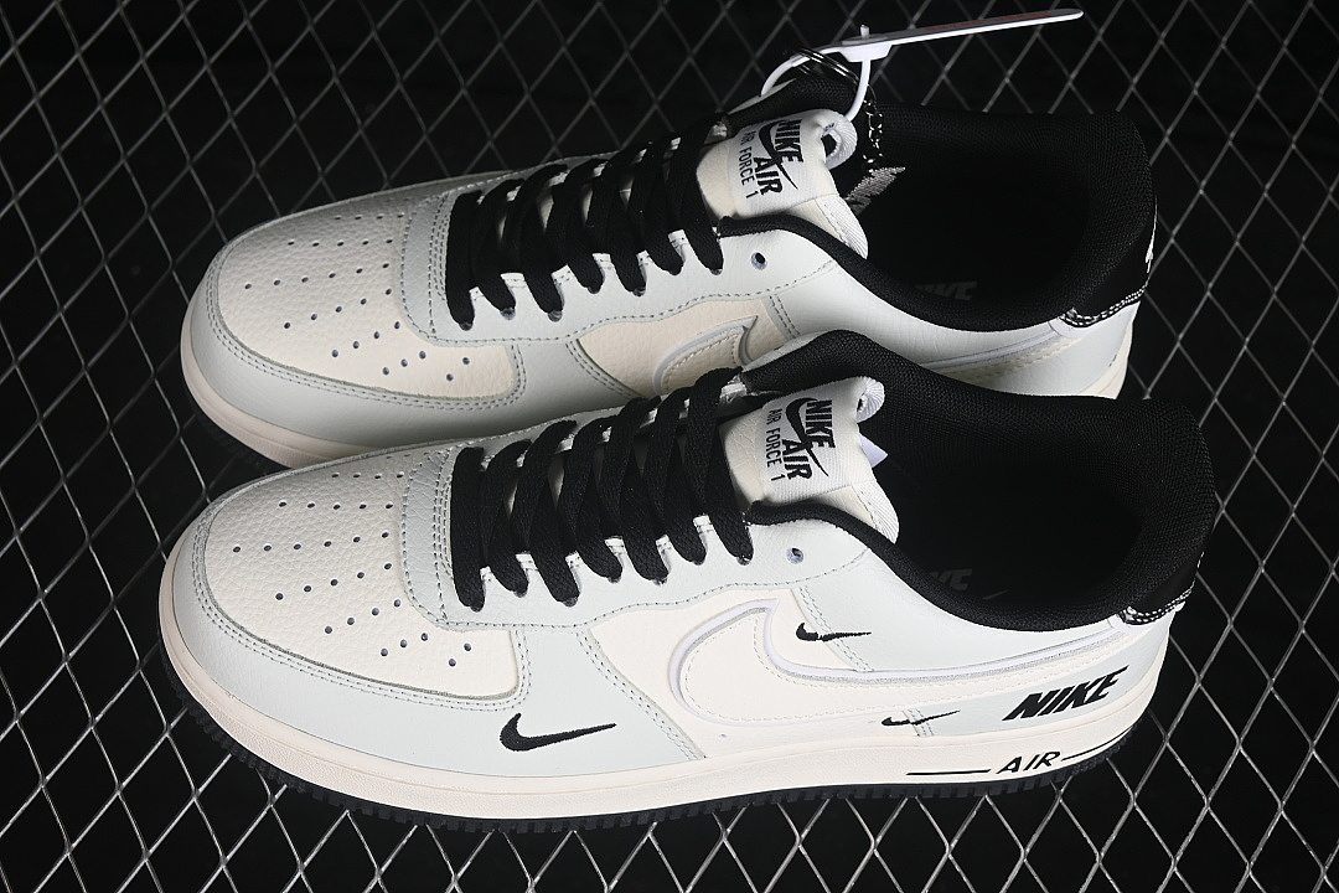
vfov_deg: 18.2
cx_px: 670
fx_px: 2789
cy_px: 446
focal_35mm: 75
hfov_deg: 27.0
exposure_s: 1/80
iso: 160
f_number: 7.1
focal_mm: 50
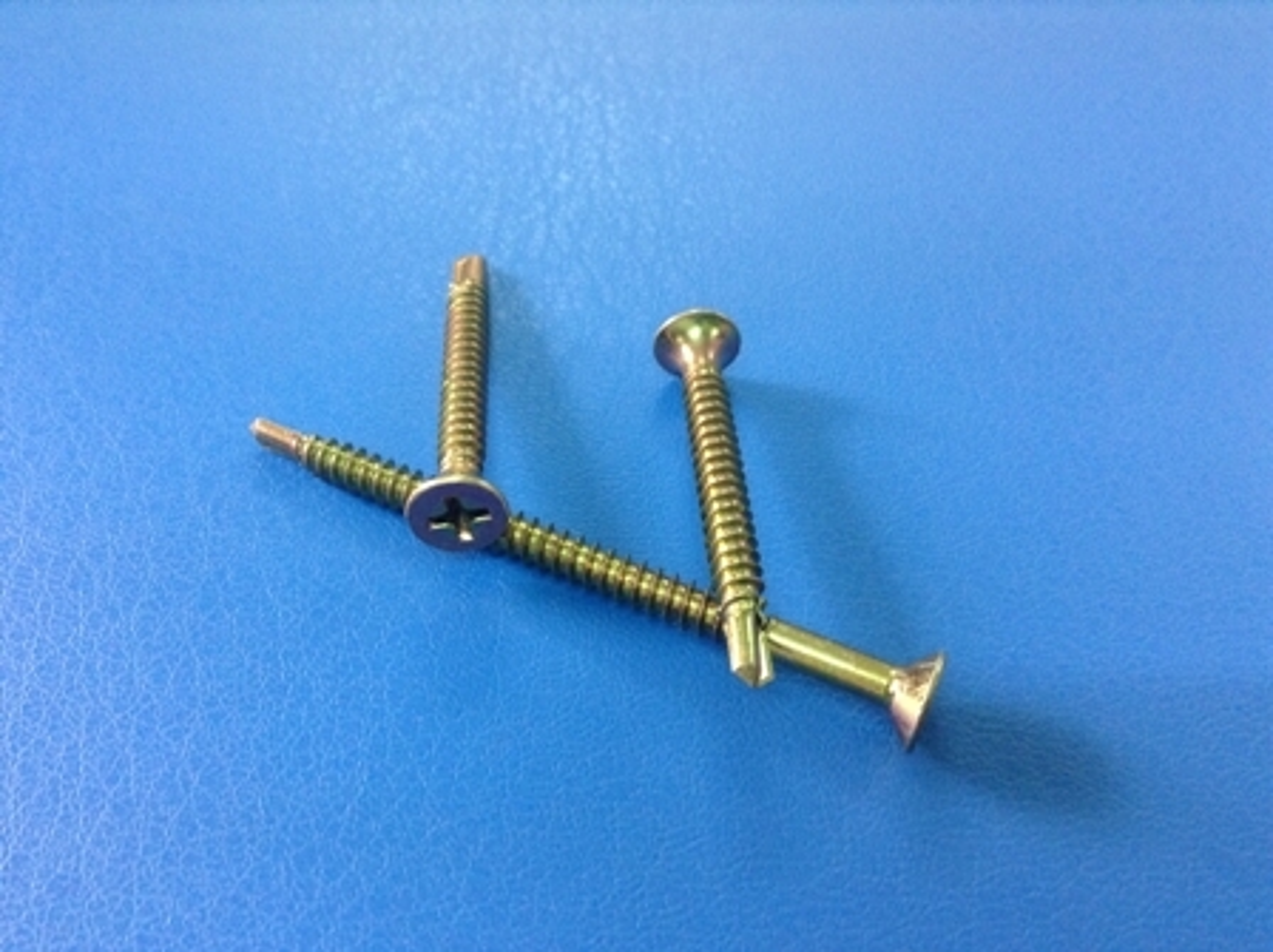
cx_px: 636
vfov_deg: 42.9
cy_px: 476
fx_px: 1212
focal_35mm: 33
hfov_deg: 55.4
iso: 125
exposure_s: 1/24
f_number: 2.4
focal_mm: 3.3
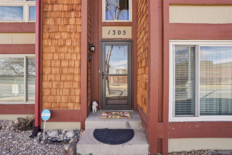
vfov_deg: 67.4
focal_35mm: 18
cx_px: 116
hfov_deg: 90.0
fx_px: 116
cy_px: 78
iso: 125
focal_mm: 12
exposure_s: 1/30
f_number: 8
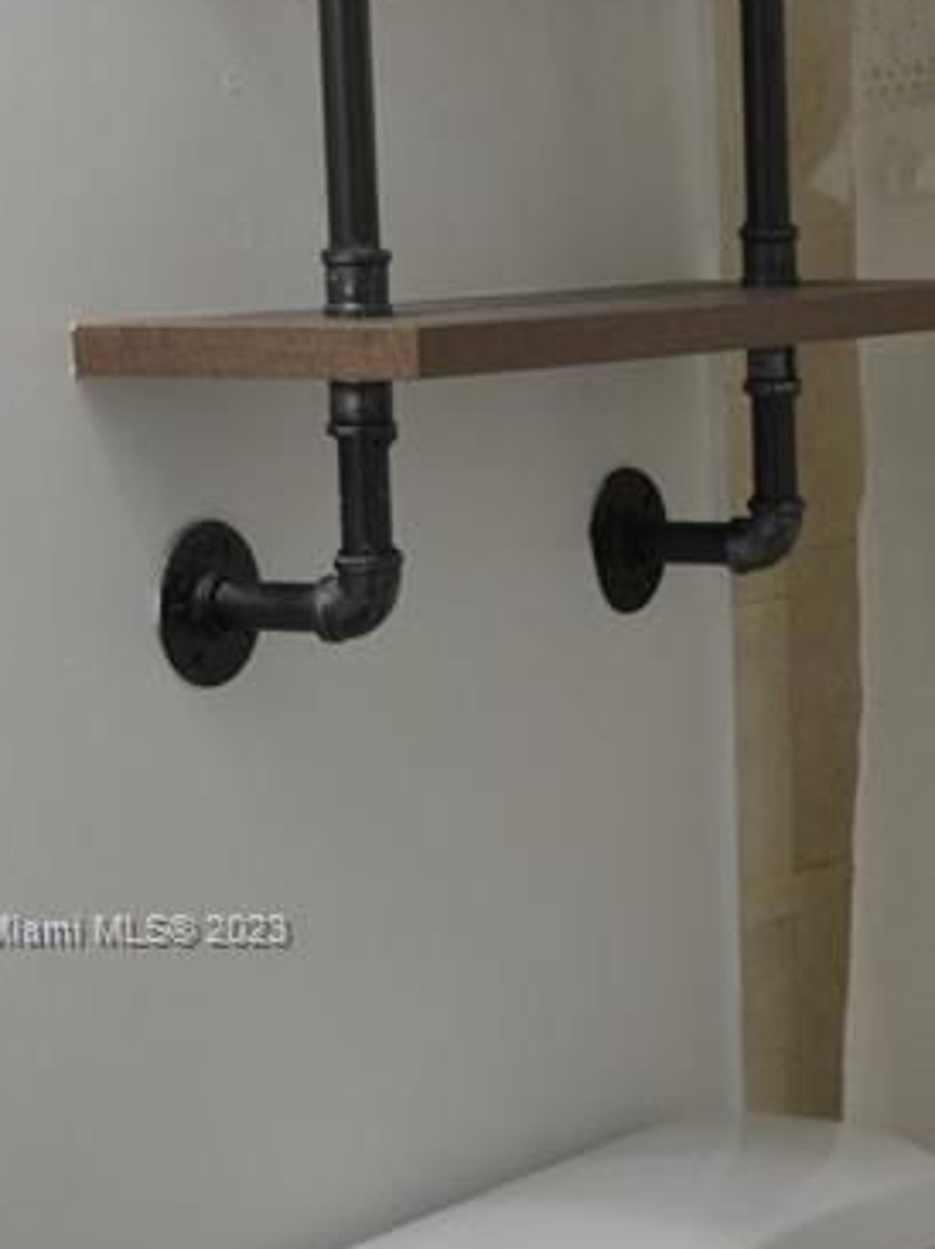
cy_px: 932
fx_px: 4435
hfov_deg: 11.8
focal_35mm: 123
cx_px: 1101
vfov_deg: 16.0
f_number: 4.5
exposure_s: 1/80
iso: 400
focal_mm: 26
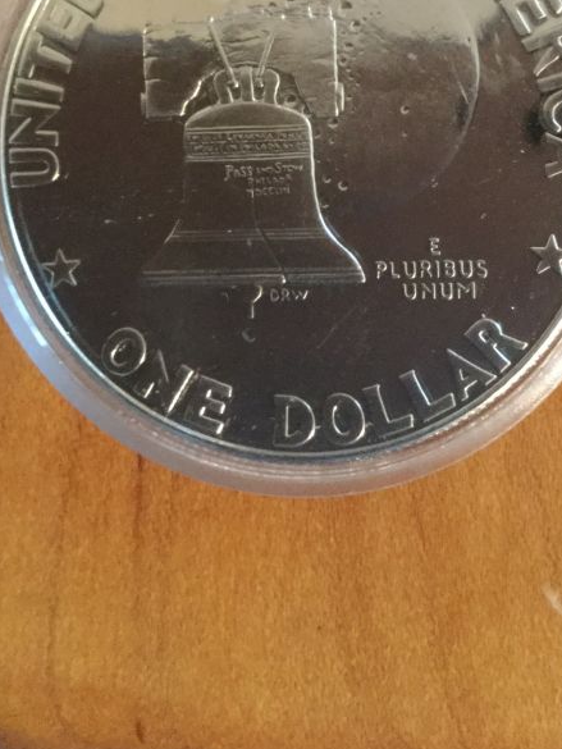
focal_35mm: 53
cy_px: 169
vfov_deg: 35.2
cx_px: 334
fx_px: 1147
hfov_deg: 27.5
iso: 500
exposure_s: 1/15
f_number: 2.4
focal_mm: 3.3
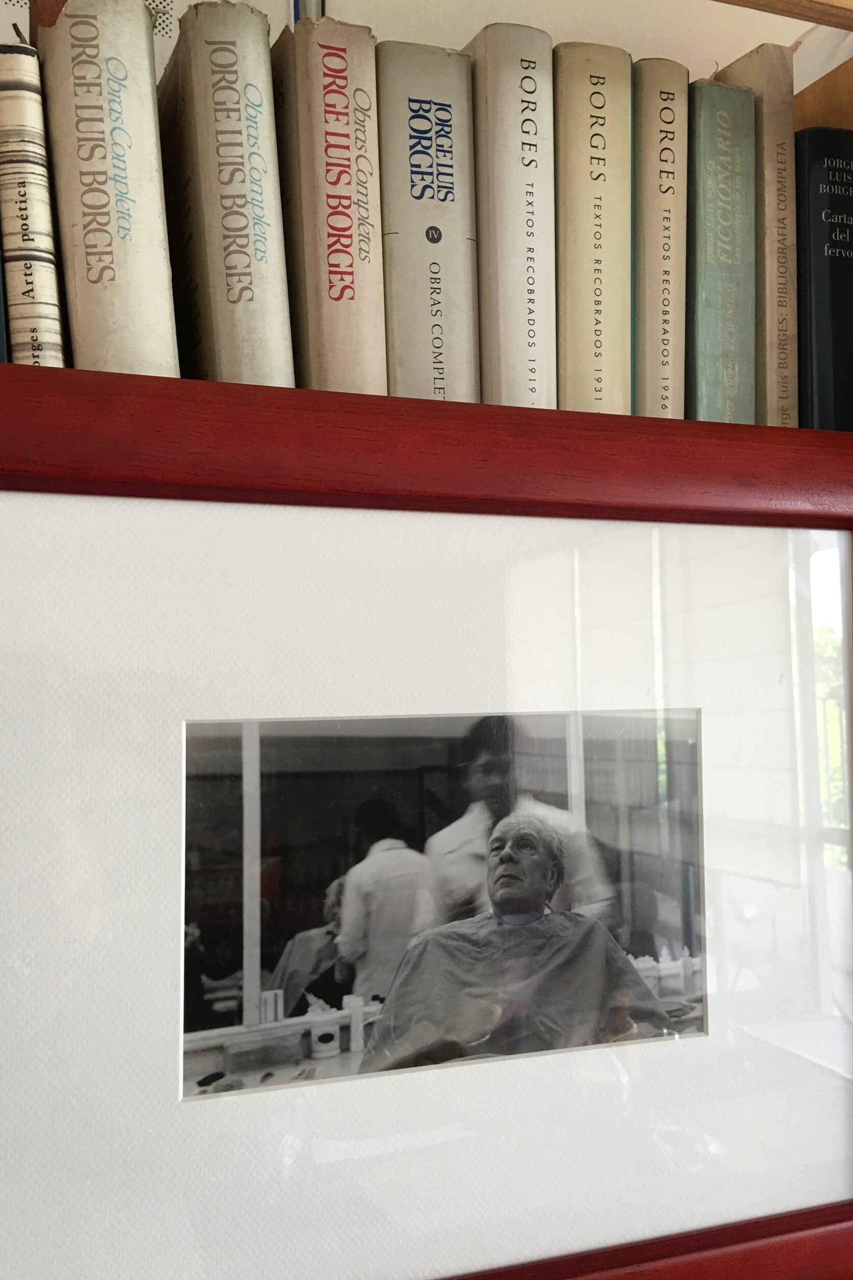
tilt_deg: -0.1
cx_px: 409
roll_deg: -0.7
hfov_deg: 42.3
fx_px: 1102
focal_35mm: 31
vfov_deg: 60.3
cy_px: 636
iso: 32
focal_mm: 4.15
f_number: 2.2
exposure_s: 1/30
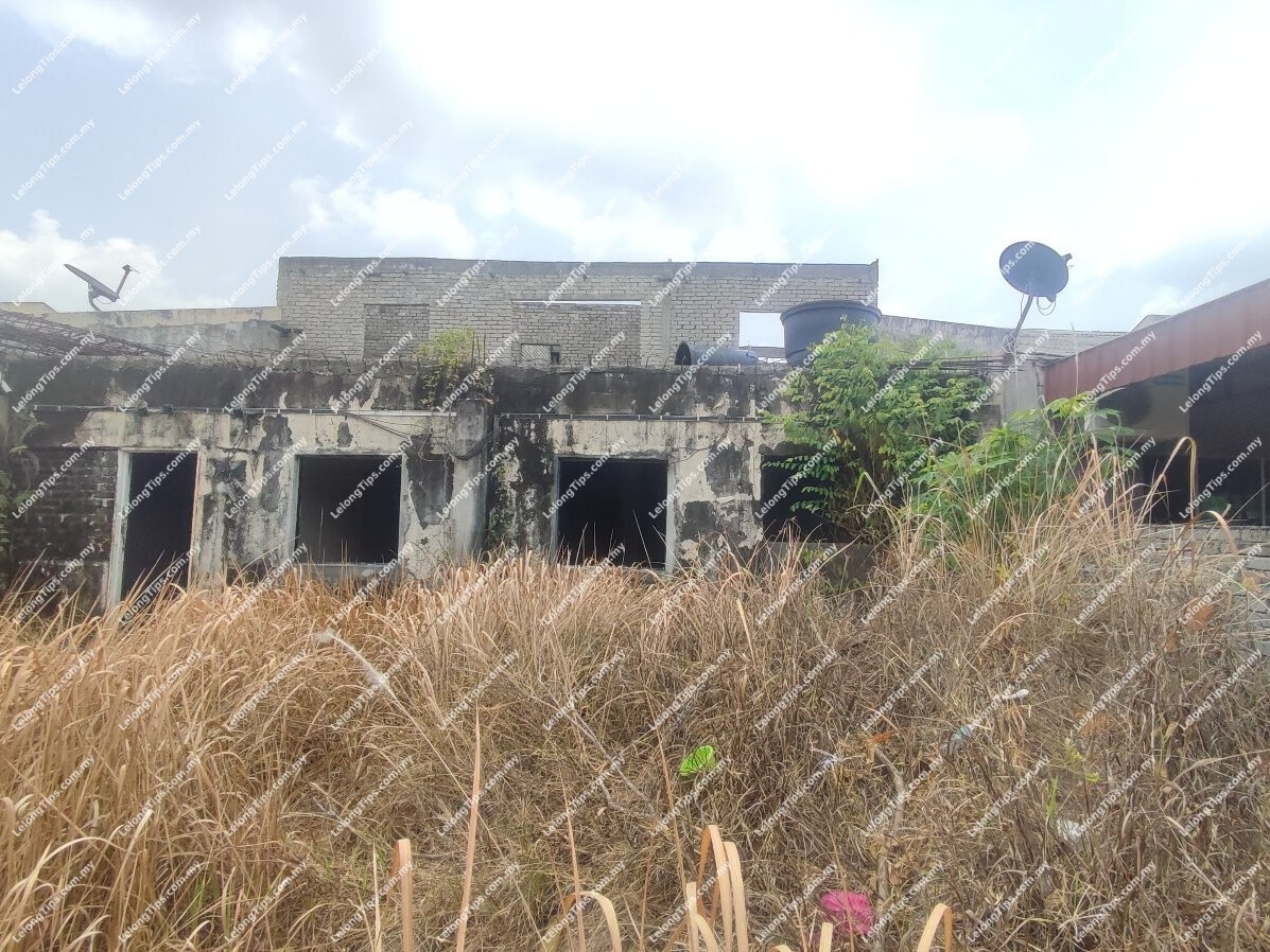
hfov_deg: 94.5
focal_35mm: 16
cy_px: 476
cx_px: 635
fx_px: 587
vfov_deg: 78.1
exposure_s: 1/1340
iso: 50
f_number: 2.2
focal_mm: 1.65
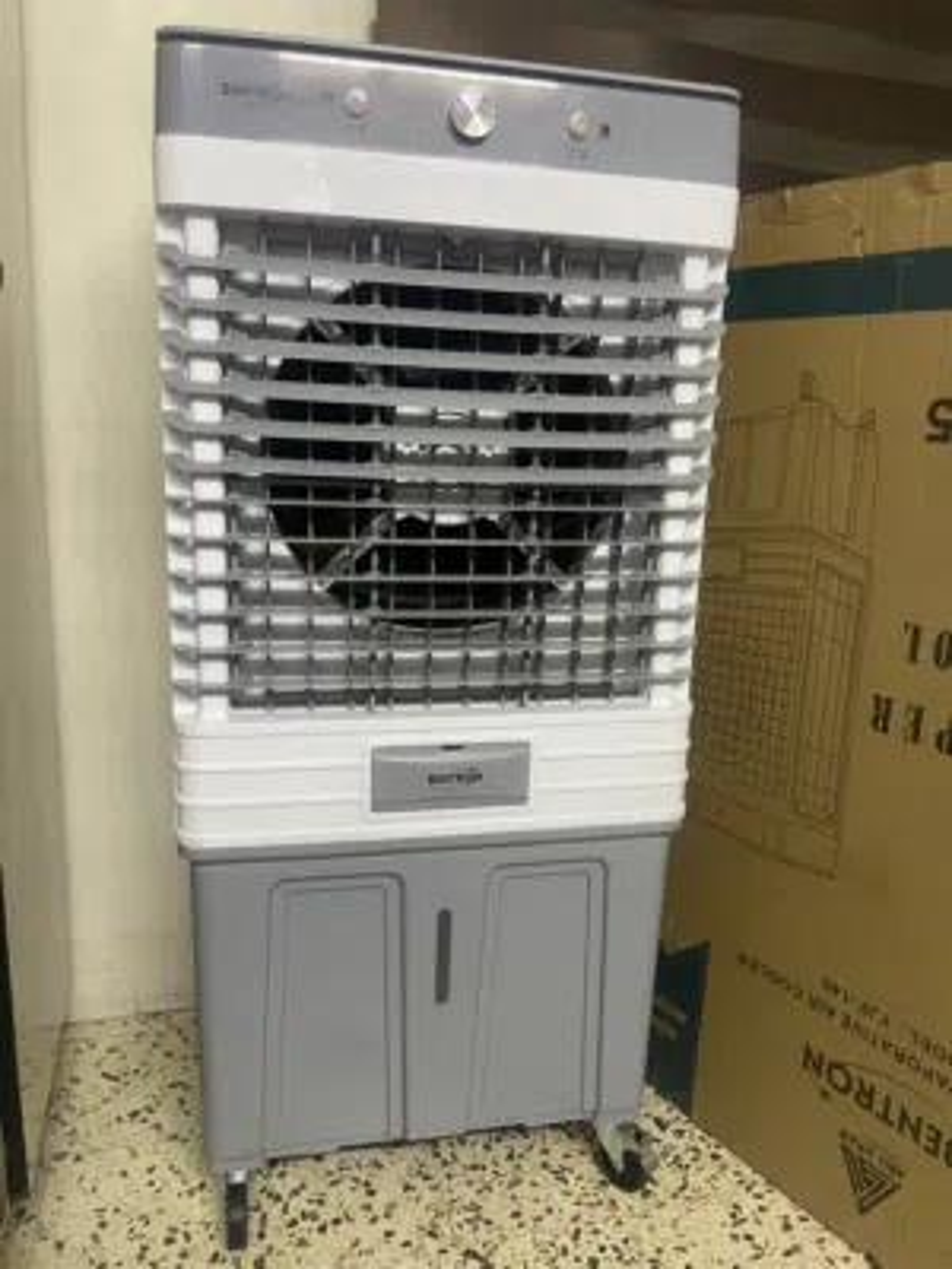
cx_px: 476
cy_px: 634
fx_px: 953
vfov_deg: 67.3
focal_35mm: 26
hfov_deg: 53.1
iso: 500
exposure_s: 1/50
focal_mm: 4.2
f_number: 1.6
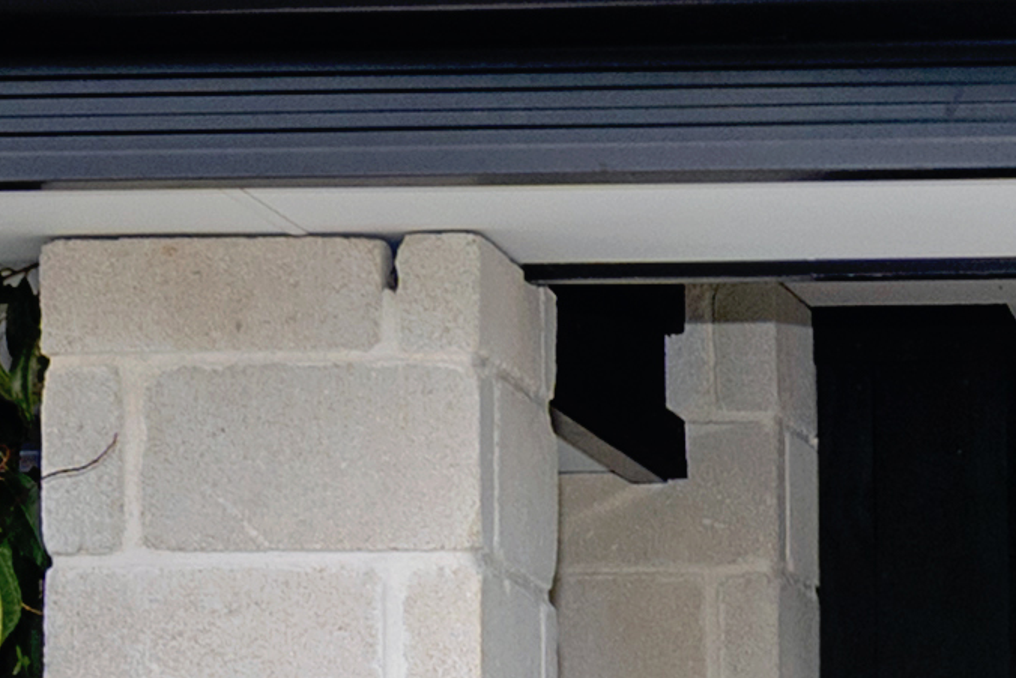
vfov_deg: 6.6
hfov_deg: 9.6
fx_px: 5702
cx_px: 1938
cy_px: 1218
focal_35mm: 202
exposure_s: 1/100
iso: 250
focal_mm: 23.5
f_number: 8
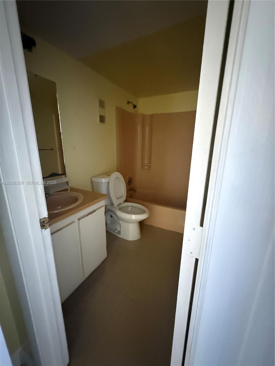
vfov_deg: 102.1
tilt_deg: -13.0
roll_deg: -1.8
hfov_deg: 85.7
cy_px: 183
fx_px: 148
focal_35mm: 14
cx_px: 138
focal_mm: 2.22
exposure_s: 1/30
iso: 1600
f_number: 2.2
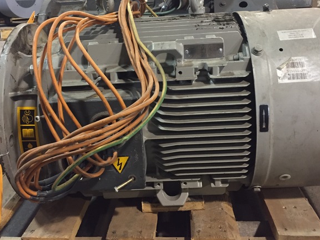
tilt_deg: -15.7
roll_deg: +0.8
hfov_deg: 46.8
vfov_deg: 35.7
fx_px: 370
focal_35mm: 40
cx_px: 151
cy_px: 88
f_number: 2.2
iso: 250
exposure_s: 1/17
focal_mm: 4.15
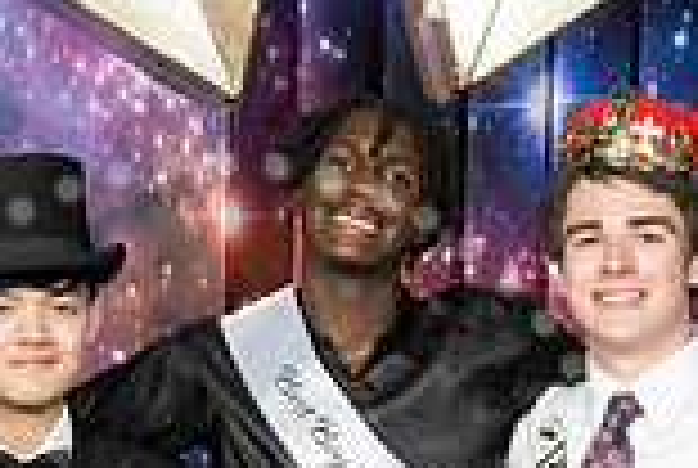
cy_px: 574
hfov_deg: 14.7
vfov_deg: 9.8
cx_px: 216
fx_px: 2700
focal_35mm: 139
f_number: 9
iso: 320
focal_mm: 36
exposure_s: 1/100
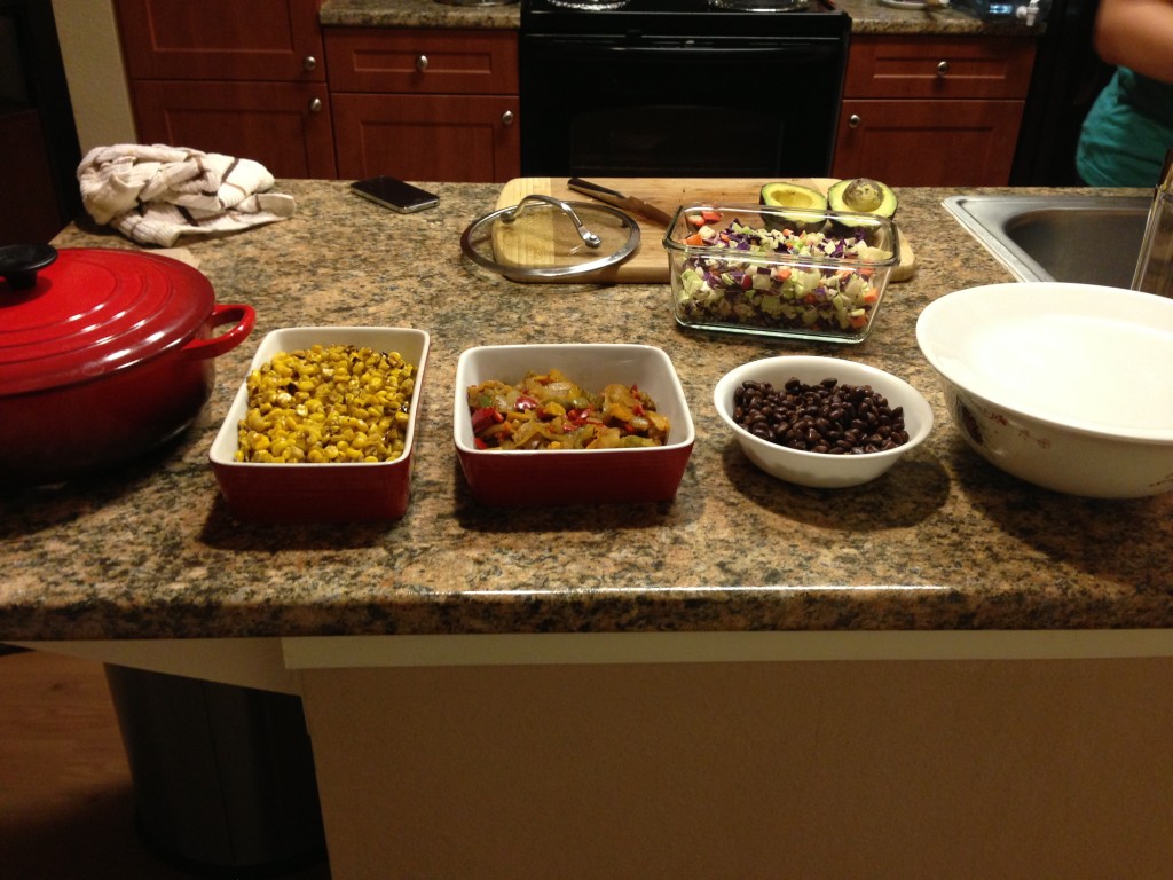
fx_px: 1118
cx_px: 586
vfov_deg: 42.9
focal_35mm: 33
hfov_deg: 55.4
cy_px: 440
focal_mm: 4.13
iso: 200
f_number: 2.4
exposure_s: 1/20
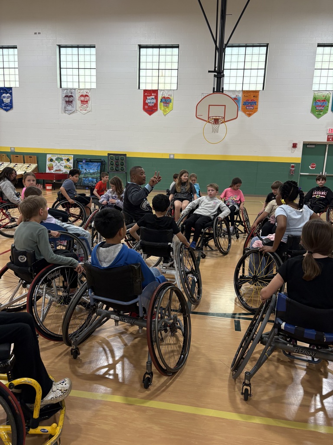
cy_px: 222
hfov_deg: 53.1
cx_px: 166
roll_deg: +0.1
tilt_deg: -11.5
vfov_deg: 67.3
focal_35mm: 26
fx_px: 333
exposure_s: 1/122
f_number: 1.6
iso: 125
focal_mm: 5.96
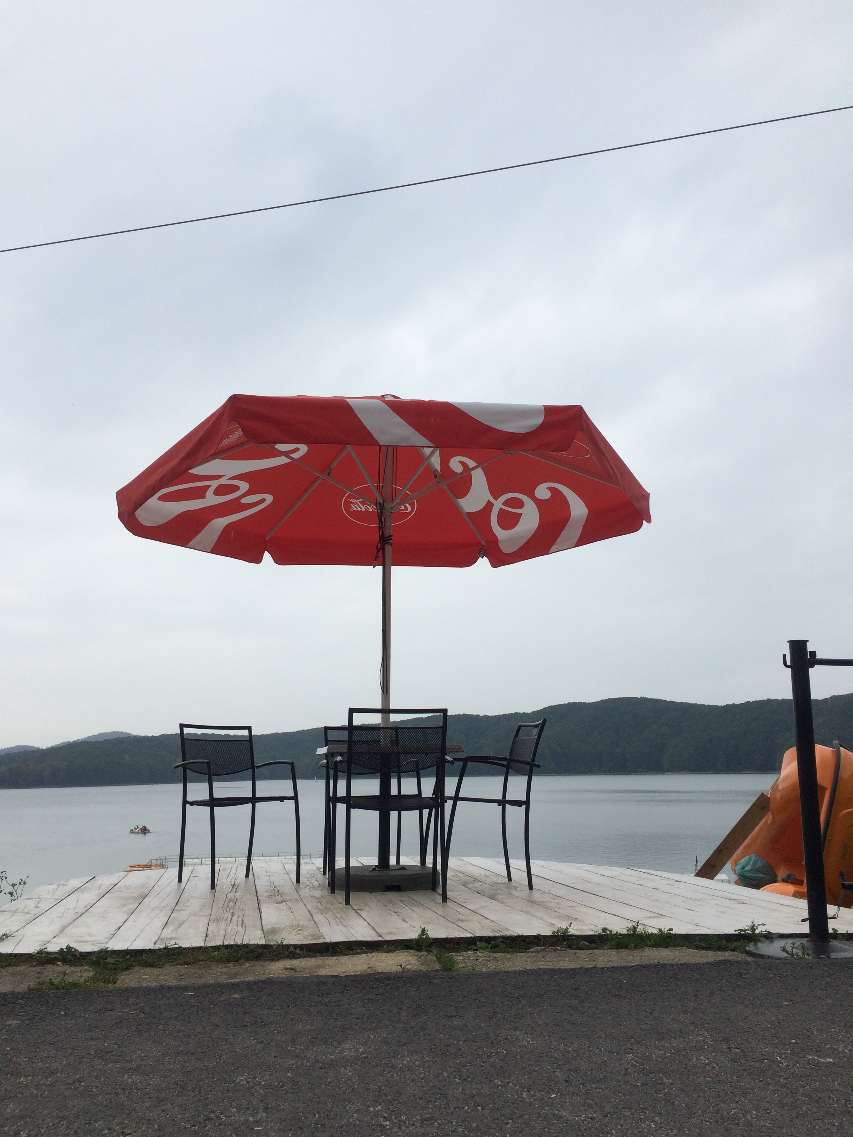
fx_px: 953
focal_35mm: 29
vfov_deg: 61.7
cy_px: 568
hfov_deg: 48.2
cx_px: 426
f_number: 2.2
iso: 32
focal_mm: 4.15
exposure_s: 1/651
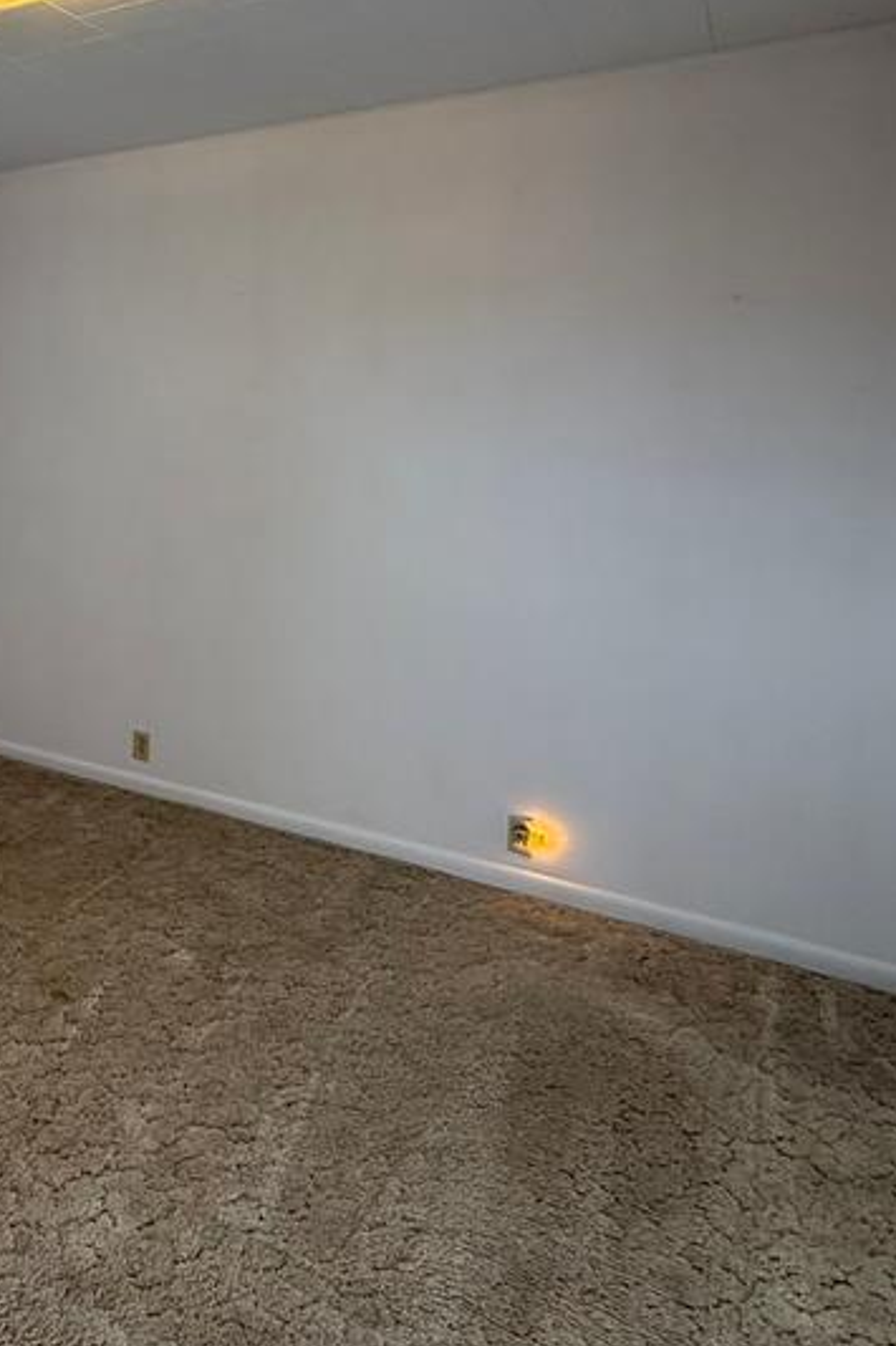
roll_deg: +0.2
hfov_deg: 40.2
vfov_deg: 63.6
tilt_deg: -0.6
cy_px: 437
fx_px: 1046
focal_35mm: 28
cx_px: -18
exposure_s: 1/120
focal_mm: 2.22
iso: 160
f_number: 2.2
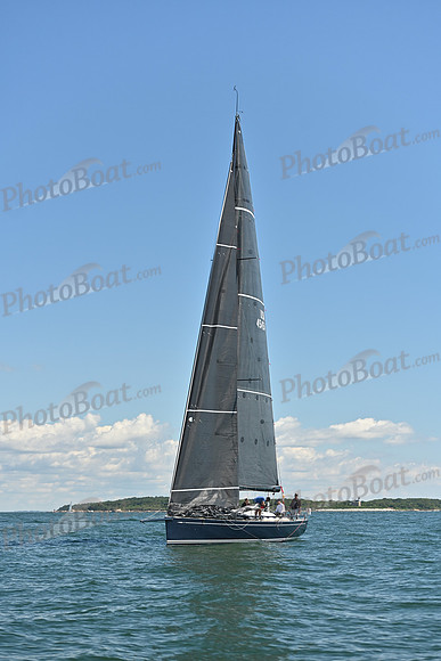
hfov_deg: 17.5
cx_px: 220
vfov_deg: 26.0
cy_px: 330
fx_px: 1432
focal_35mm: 78
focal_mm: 78
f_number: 4
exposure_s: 1/1250
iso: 250
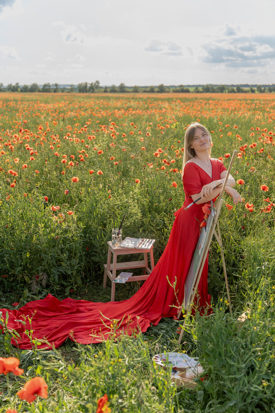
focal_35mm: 37
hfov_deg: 35.9
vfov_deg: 51.9
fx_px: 424
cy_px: 206
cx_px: 138
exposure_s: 1/800
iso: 125
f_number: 3.2
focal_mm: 37
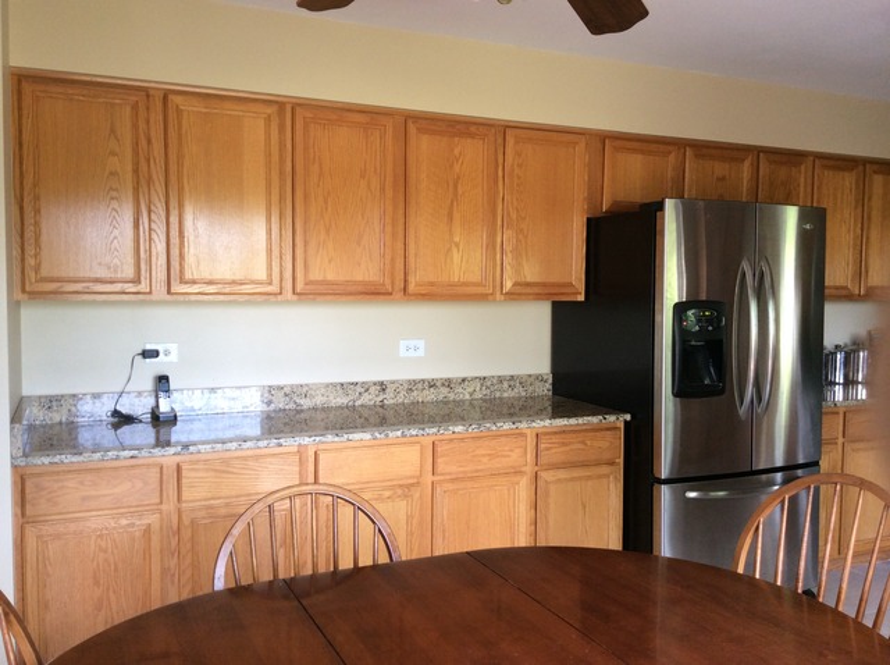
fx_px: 847
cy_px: 332
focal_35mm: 33
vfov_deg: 42.8
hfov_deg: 55.4
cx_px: 445
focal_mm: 3.3
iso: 64
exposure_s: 1/24
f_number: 2.4
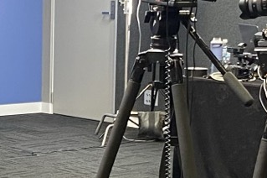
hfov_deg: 12.5
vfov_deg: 8.4
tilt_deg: -8.2
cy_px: 148
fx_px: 1208
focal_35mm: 163
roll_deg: -1.1
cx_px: 33
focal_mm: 4.25
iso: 200
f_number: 1.8
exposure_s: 1/50
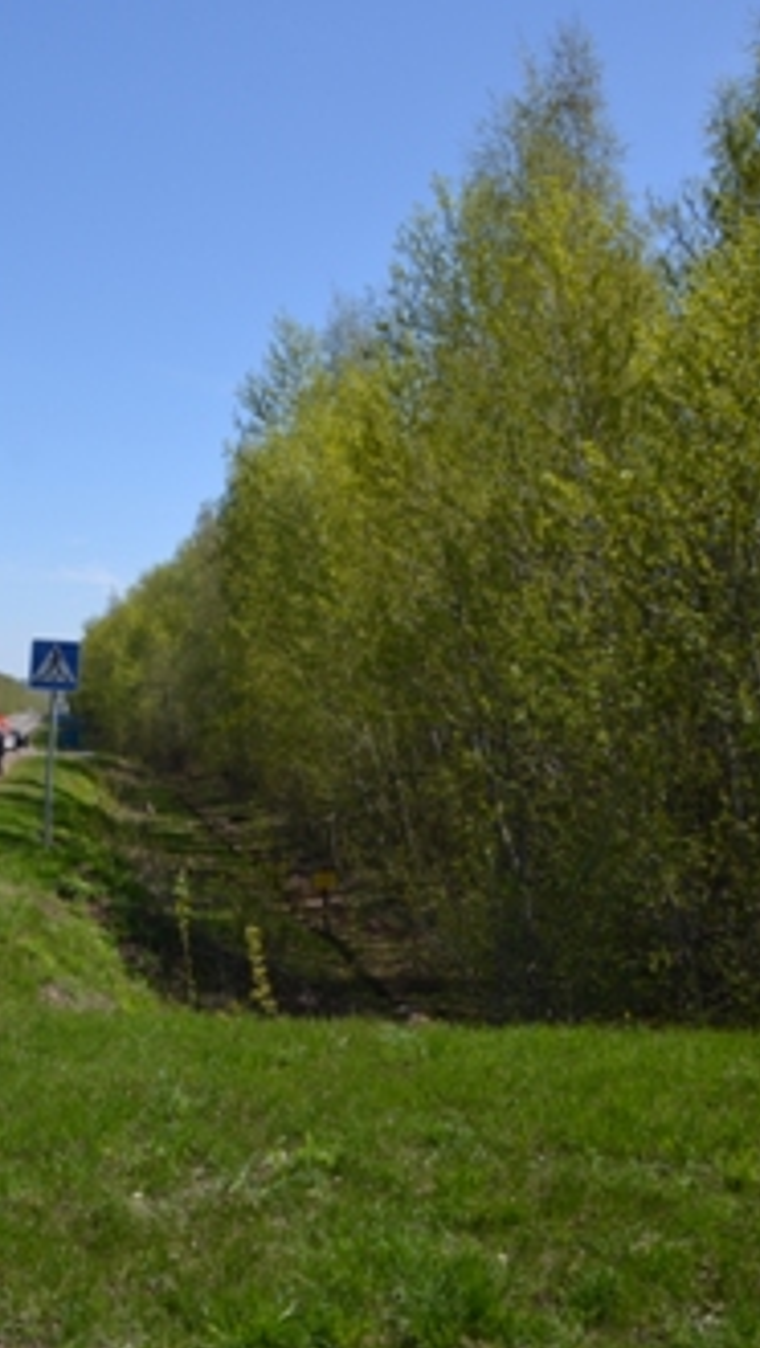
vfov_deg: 47.3
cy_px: 672
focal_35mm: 43
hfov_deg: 24.2
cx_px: -237
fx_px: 1538
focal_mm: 18
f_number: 6.3
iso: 100
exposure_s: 1/200
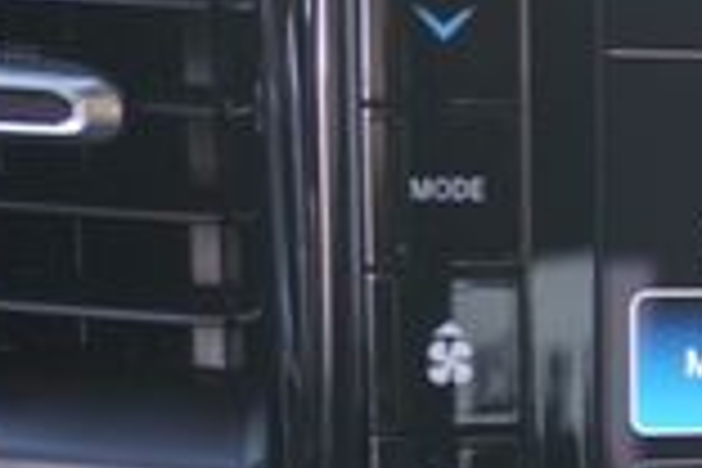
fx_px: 2398
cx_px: 873
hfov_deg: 15.9
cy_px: 666
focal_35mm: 123
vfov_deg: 10.8
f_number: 4
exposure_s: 1/60
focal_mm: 20
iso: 250
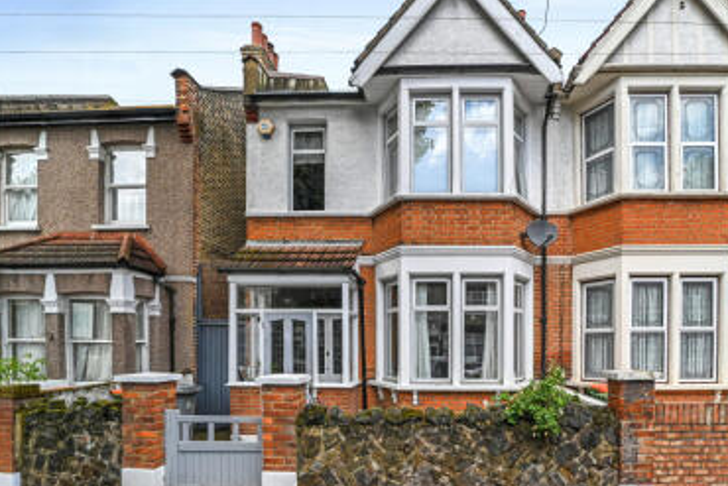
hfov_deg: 89.4
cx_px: 415
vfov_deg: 67.3
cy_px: 217
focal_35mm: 18
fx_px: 364
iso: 640
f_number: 8
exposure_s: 1/800
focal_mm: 14
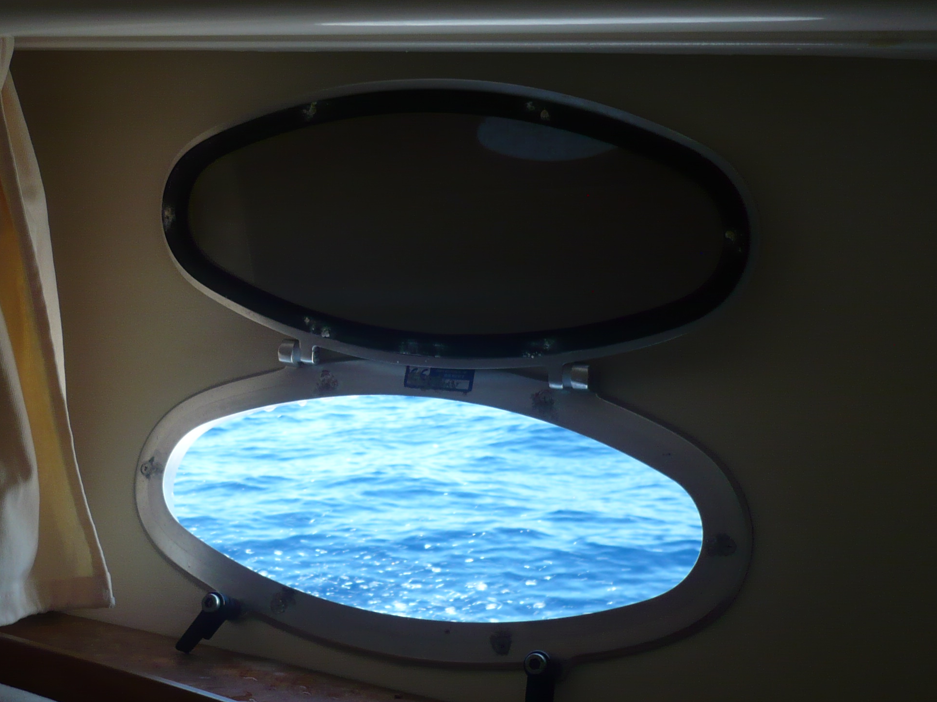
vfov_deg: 28.5
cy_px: 316
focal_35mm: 51
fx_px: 1380
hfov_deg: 37.1
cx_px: 308
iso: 100
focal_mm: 5.8
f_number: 2.8
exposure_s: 1/250
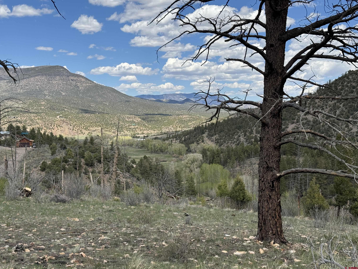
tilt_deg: -2.9
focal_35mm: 49
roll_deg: +0.0
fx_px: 507
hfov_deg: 38.9
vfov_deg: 29.7
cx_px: 176
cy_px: 133
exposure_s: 1/3817
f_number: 1.78
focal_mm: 6.76
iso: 64
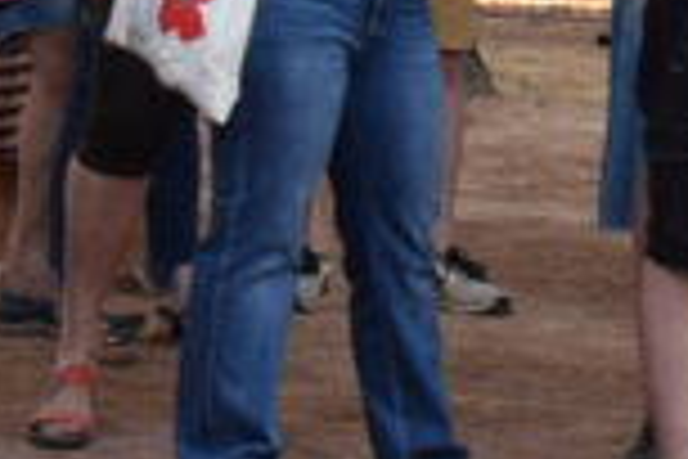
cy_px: -515
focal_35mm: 401
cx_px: 1907
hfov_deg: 4.9
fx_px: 7663
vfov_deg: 3.4
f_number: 6.3
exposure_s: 1/160
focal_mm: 40
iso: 400
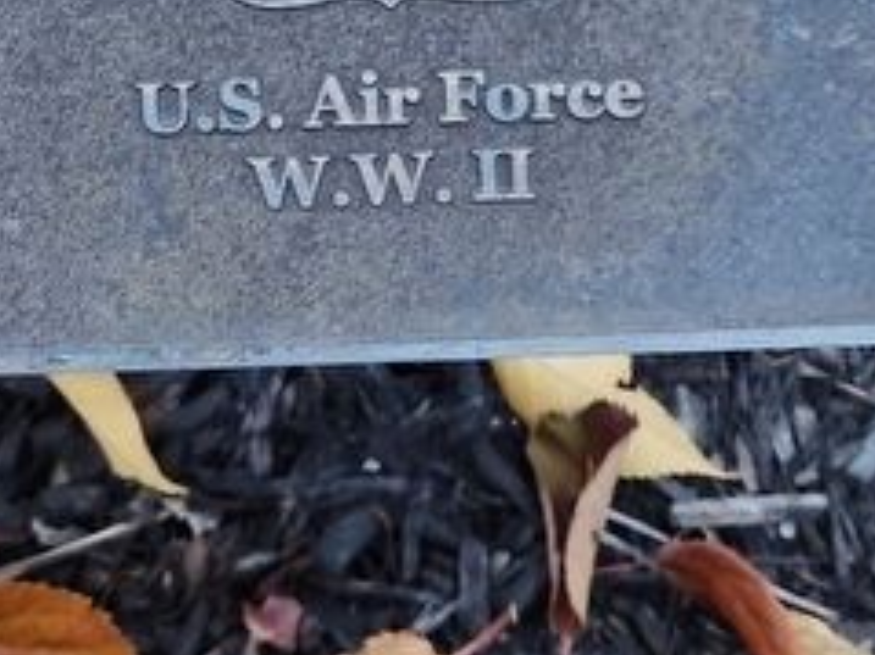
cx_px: 443
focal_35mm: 77
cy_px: -146
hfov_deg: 25.3
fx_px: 1945
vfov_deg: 18.1
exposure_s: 1/60
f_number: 1.8
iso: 1044
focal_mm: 5.56
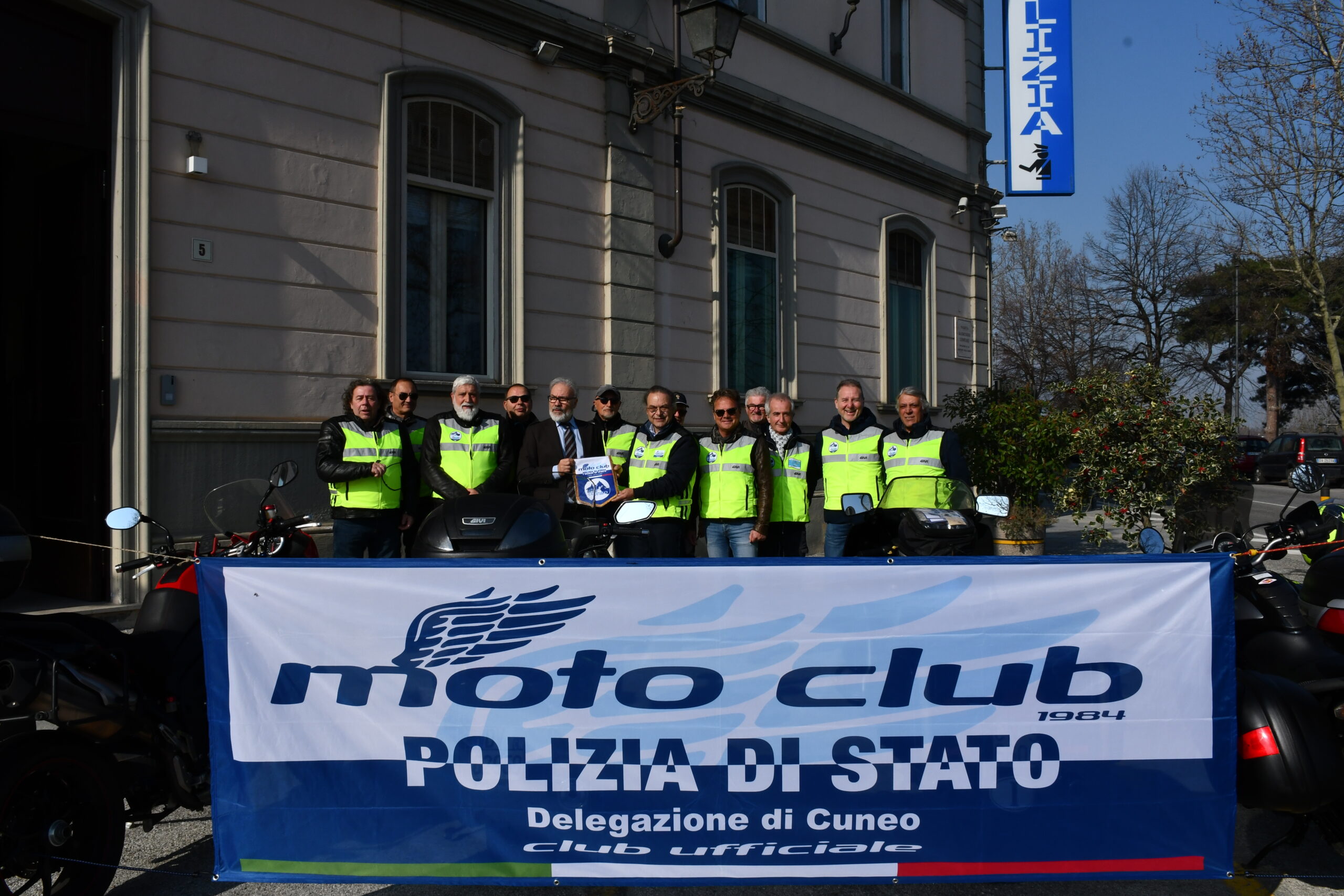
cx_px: 672
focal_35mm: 30
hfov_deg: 61.9
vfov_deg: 43.6
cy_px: 448
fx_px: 1120
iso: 400
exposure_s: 1/800
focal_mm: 20
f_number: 14
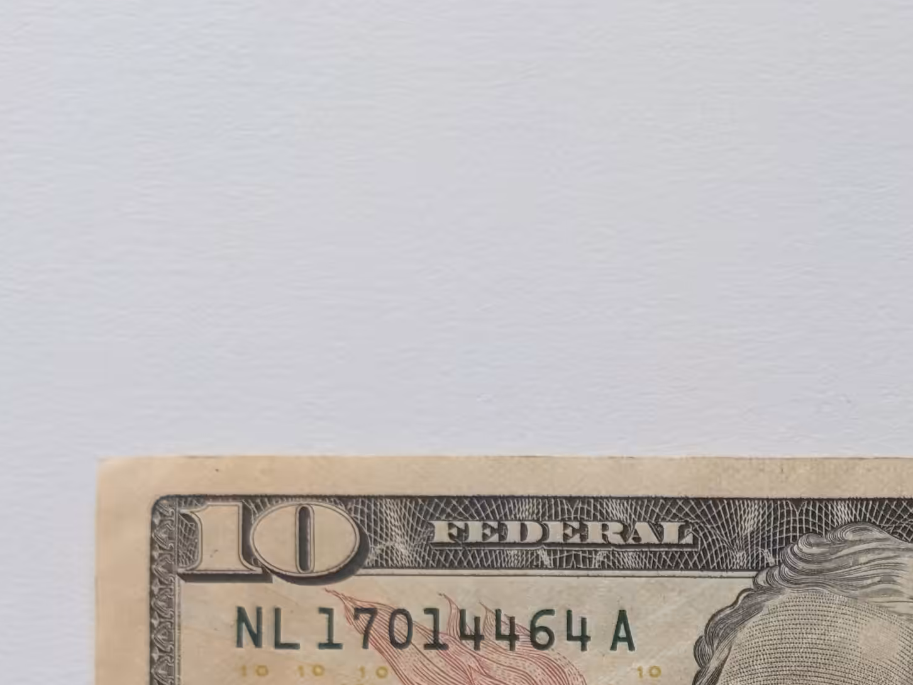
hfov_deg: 24.3
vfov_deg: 18.5
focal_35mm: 75
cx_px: 999
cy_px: 851
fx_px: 1978
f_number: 1.73
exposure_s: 1/124
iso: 59
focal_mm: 4.38
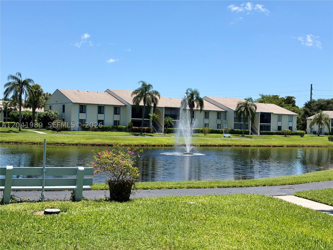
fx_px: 462
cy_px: 125
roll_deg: -1.6
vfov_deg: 30.3
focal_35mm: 48
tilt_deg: -0.4
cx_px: 166
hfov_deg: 39.7
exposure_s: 1/4878
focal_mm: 6.76
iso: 64
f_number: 1.78
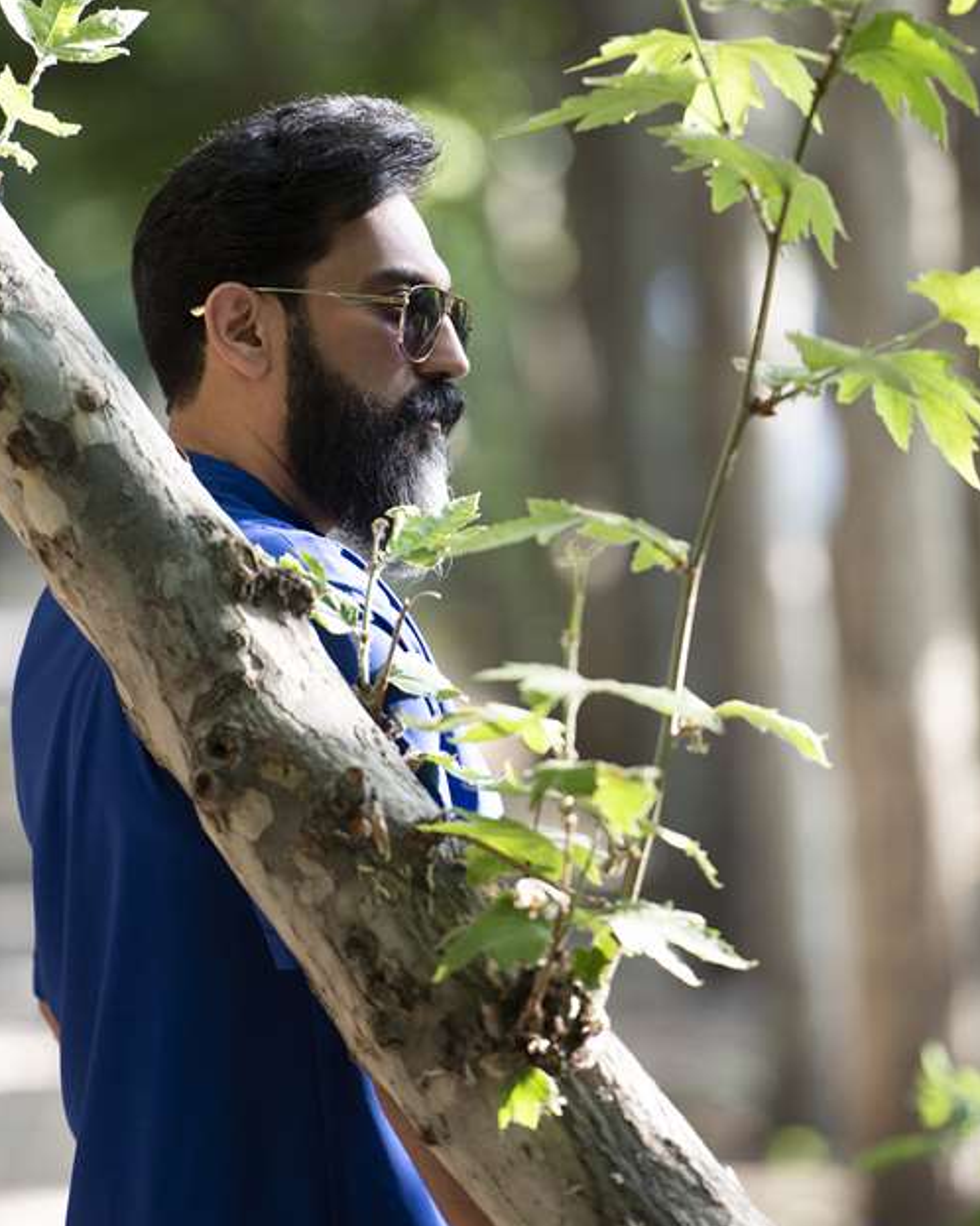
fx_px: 9830
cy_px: 521
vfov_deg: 7.1
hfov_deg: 5.7
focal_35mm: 271
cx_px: 490
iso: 640
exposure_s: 1/250
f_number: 2.8
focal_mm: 200
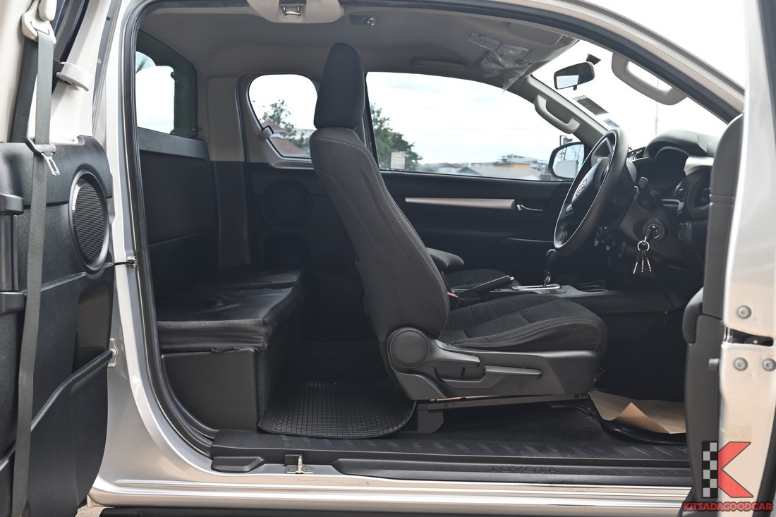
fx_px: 776
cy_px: 258
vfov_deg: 36.9
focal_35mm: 36
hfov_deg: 53.1
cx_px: 388
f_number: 5.6
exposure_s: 1/30
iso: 140
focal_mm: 24
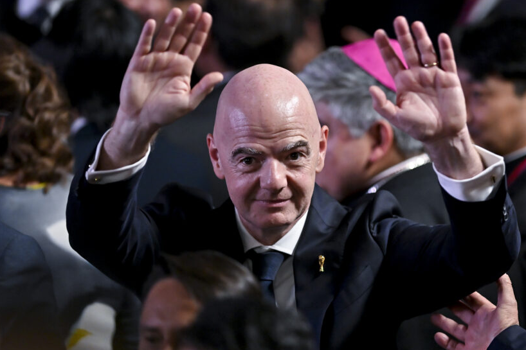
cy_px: 163
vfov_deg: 3.1
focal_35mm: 440
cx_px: 285
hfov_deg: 4.7
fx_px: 6427
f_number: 2.8
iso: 3200
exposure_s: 1/250
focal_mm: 300
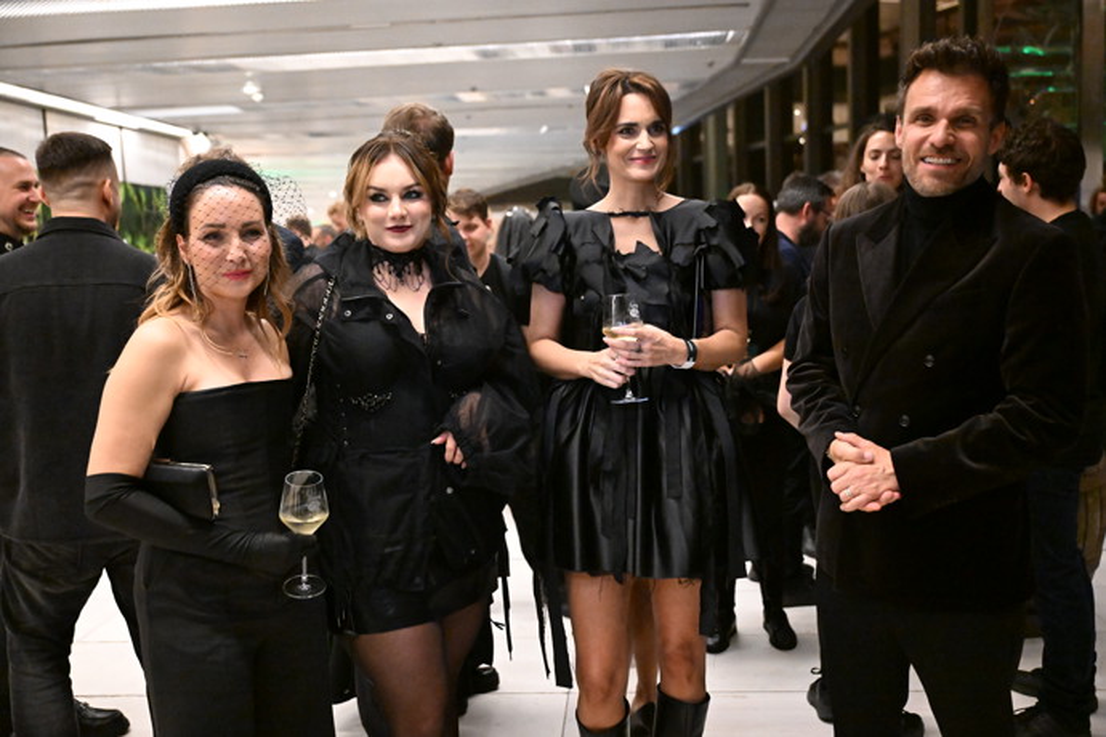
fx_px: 1014
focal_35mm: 33
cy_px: 368
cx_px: 553
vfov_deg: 40.0
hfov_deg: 57.2
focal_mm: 33
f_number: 2.8
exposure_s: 1/1000
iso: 16000
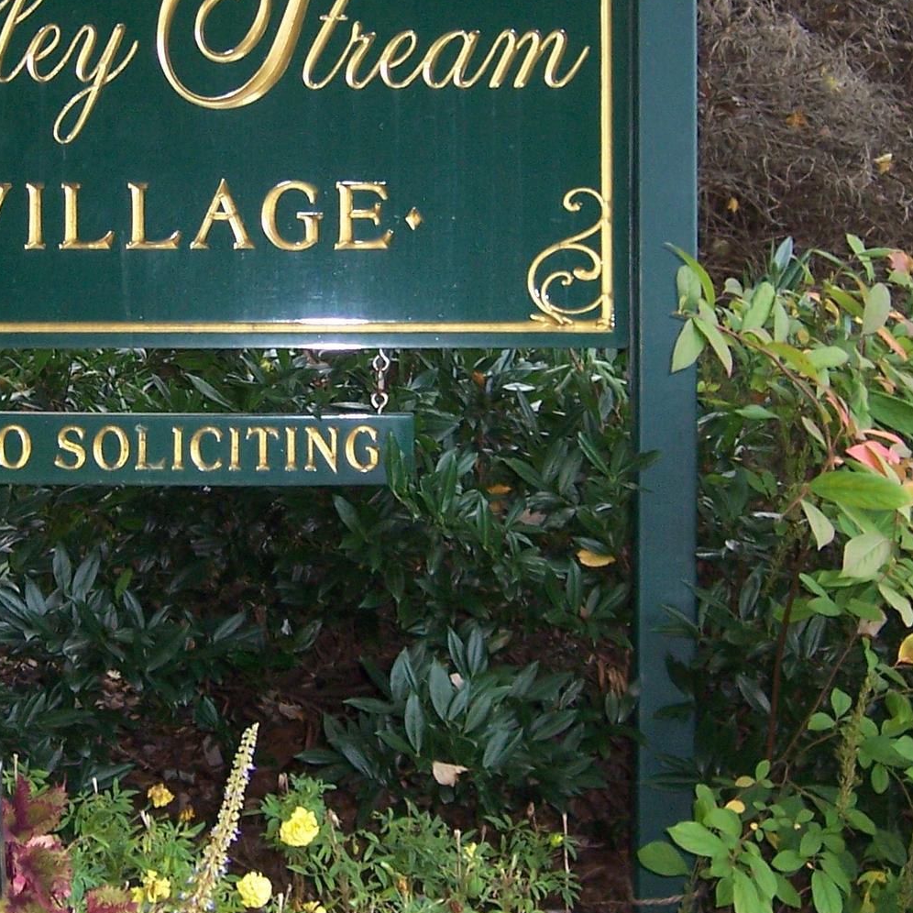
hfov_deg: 15.9
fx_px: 3253
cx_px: 170
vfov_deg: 16.0
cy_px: 325
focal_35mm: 109
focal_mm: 10
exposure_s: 1/90
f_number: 4
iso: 140
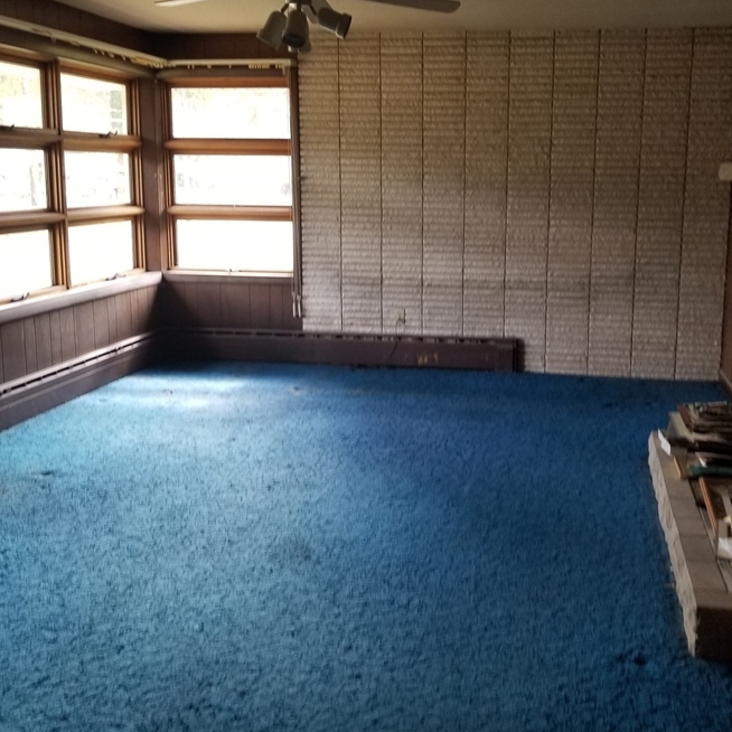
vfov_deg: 46.0
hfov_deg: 45.7
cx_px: 457
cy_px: 329
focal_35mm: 36
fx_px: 861
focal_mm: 4.3
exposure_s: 1/60
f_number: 1.7
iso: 100
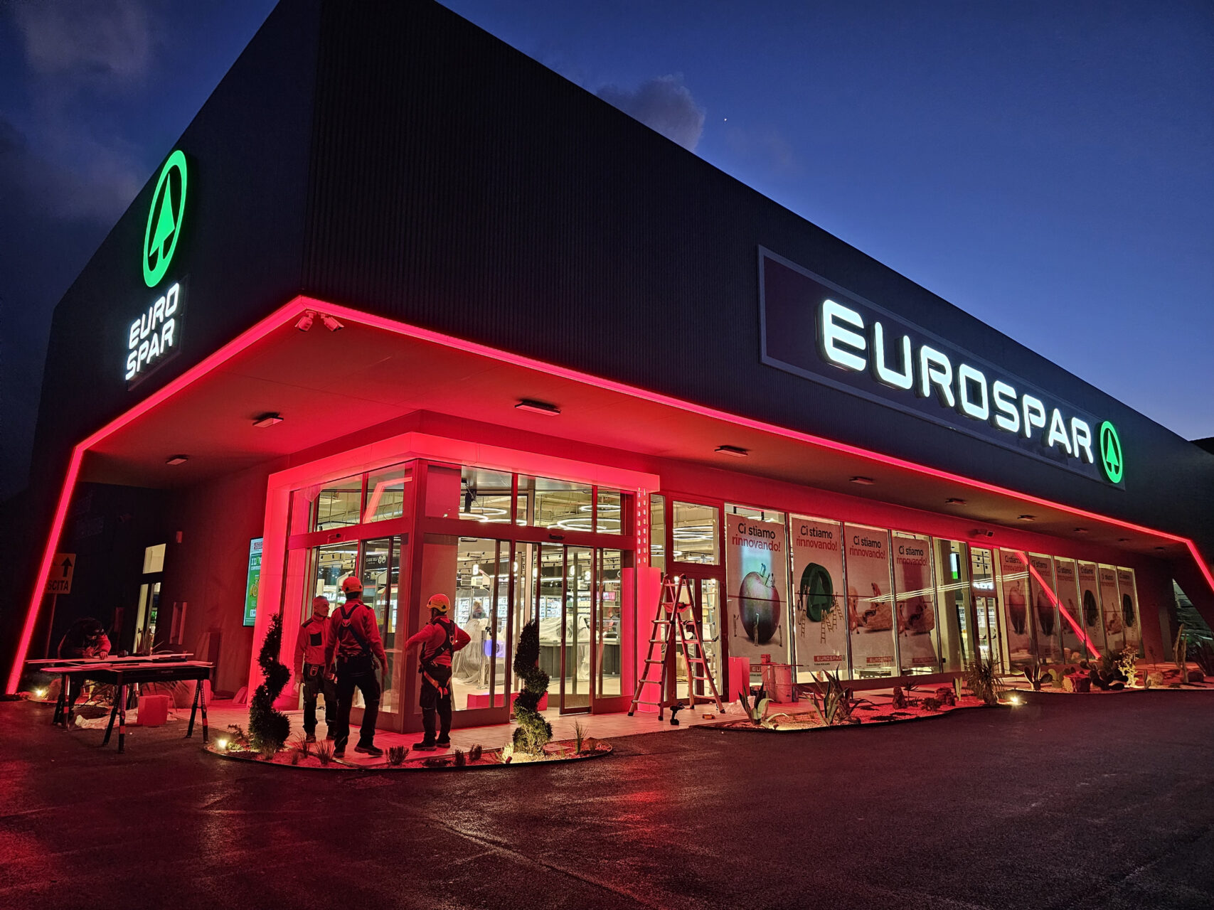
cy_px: 455
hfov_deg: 73.9
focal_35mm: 23
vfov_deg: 58.9
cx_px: 607
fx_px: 807
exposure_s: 1/100
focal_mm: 6.3
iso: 800
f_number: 1.7
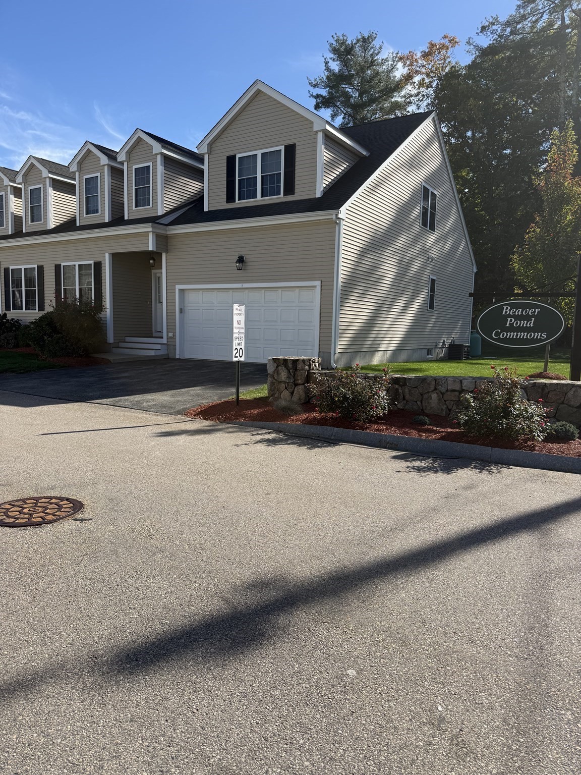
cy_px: 388
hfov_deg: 56.8
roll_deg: -1.4
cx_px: 290
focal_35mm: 24
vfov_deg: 71.6
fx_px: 537
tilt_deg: -6.2
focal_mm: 6.76
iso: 80
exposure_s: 1/3279
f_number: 1.78
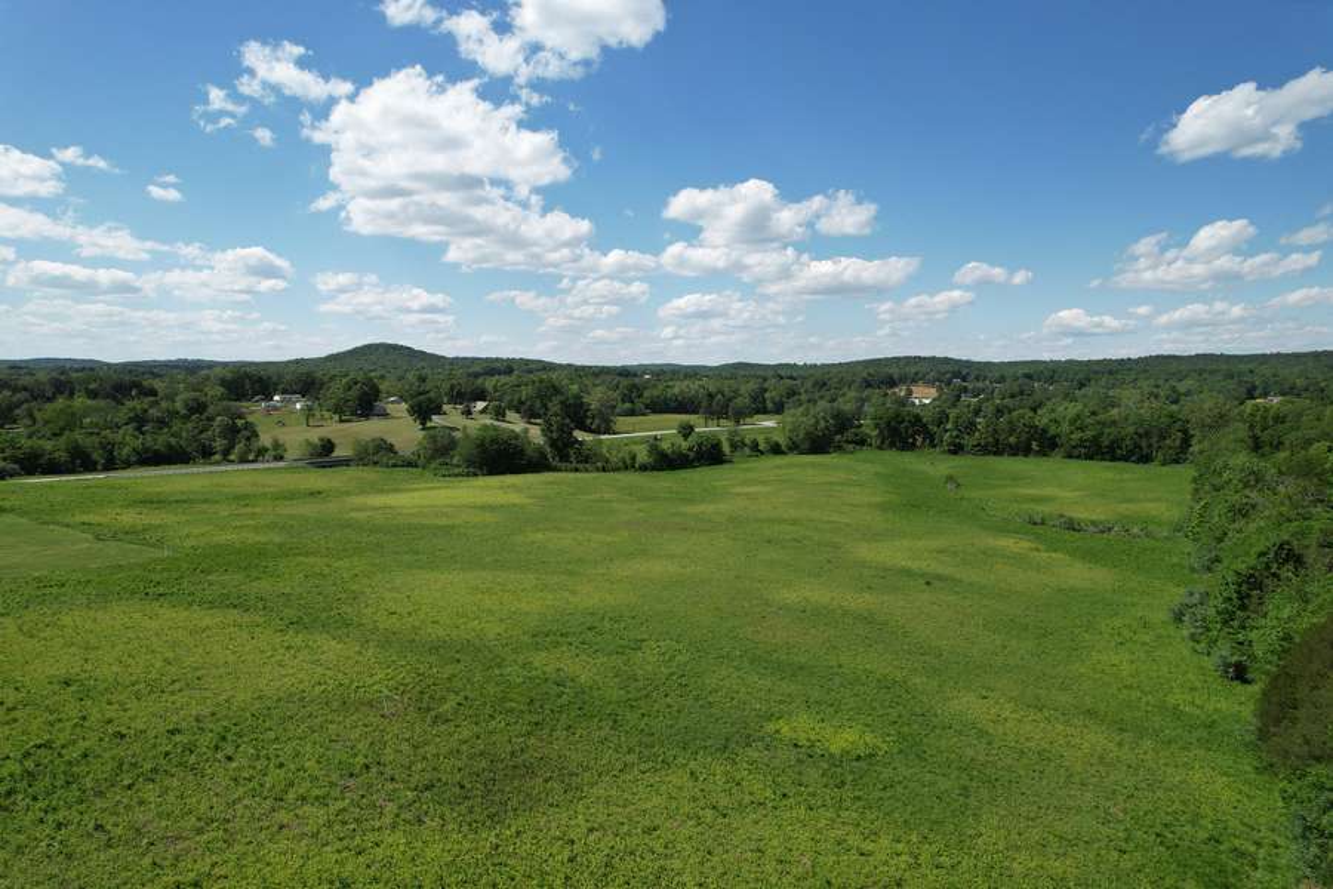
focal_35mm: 22
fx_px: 815
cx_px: 666
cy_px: 444
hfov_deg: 78.6
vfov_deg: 57.2
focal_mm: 8.38
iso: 100
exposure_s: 1/2500
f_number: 2.8
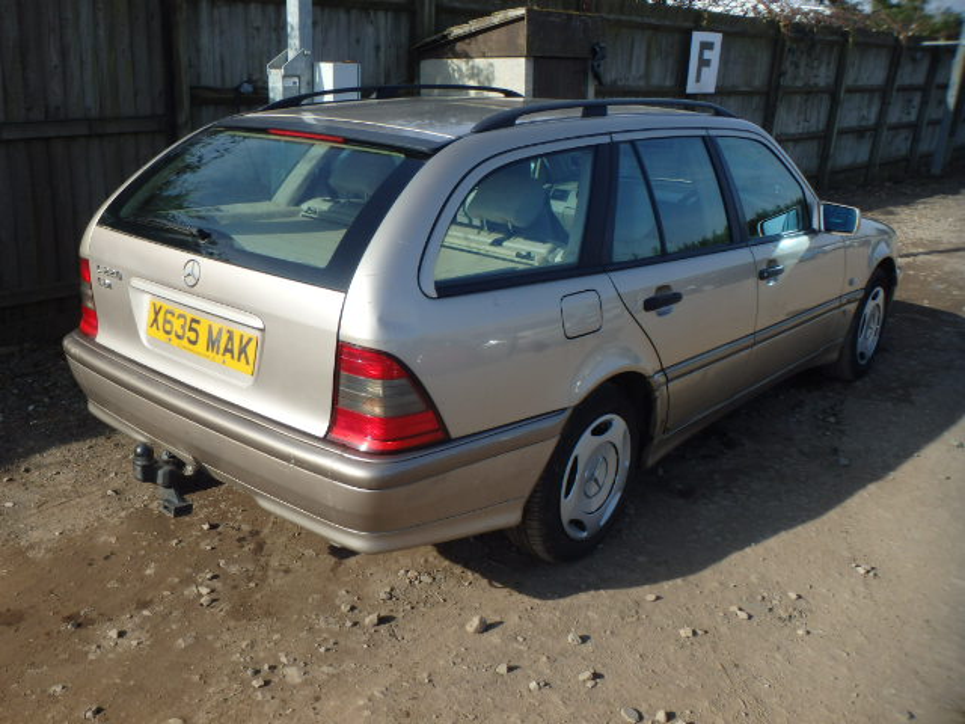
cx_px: 482
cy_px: 362
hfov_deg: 54.0
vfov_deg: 41.8
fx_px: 948
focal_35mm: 34
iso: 125
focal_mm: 6.1
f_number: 4.4
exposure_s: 1/640
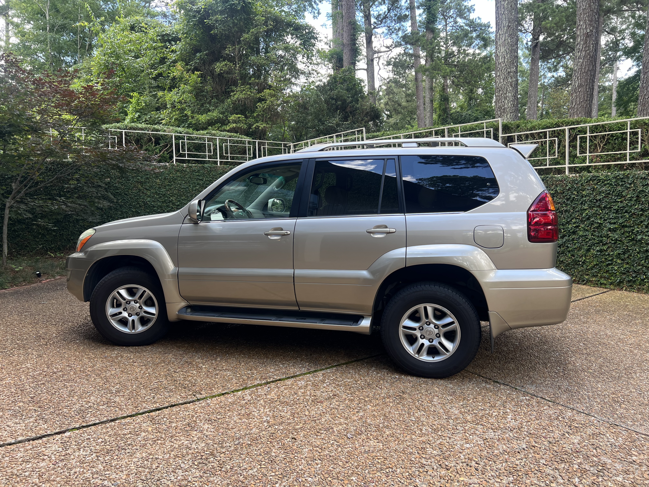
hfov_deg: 67.3
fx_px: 487
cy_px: 244
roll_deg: +0.7
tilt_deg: -6.4
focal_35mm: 26
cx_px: 324
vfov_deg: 53.1
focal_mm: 5.7
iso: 40
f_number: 1.5
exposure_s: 1/203
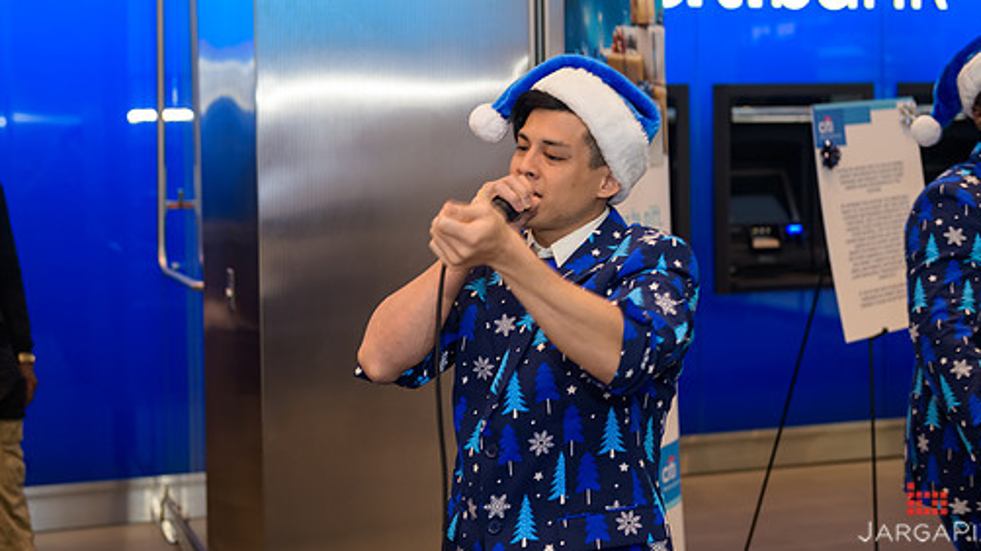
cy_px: 206
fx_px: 1638
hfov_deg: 33.3
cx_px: 479
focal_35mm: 63
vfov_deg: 19.1
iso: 400
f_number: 3.2
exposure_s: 1/125
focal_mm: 52
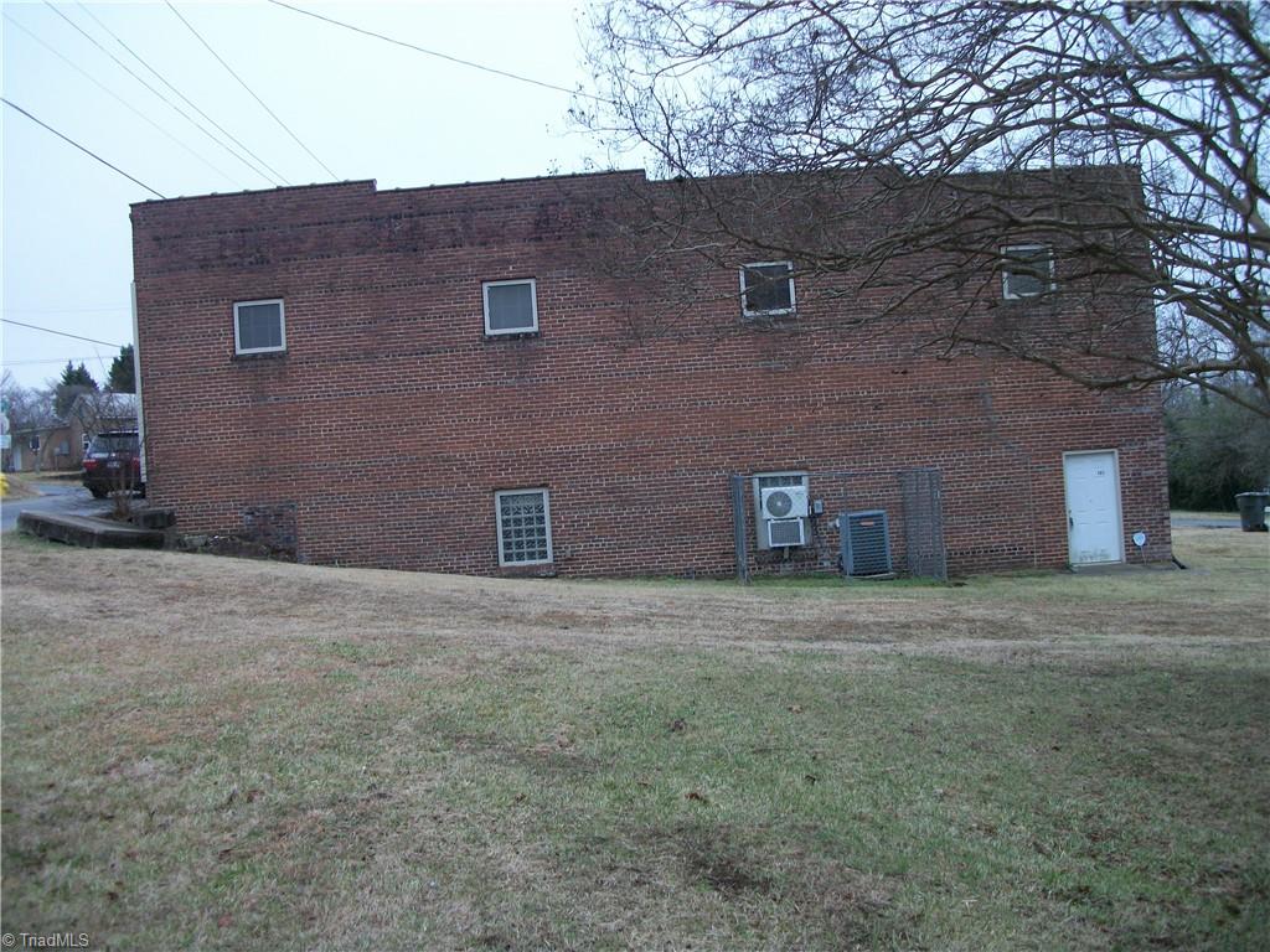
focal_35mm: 32
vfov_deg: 44.2
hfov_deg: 56.8
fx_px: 1174
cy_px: 476
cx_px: 635
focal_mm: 5.7
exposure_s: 1/100
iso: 80
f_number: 2.9
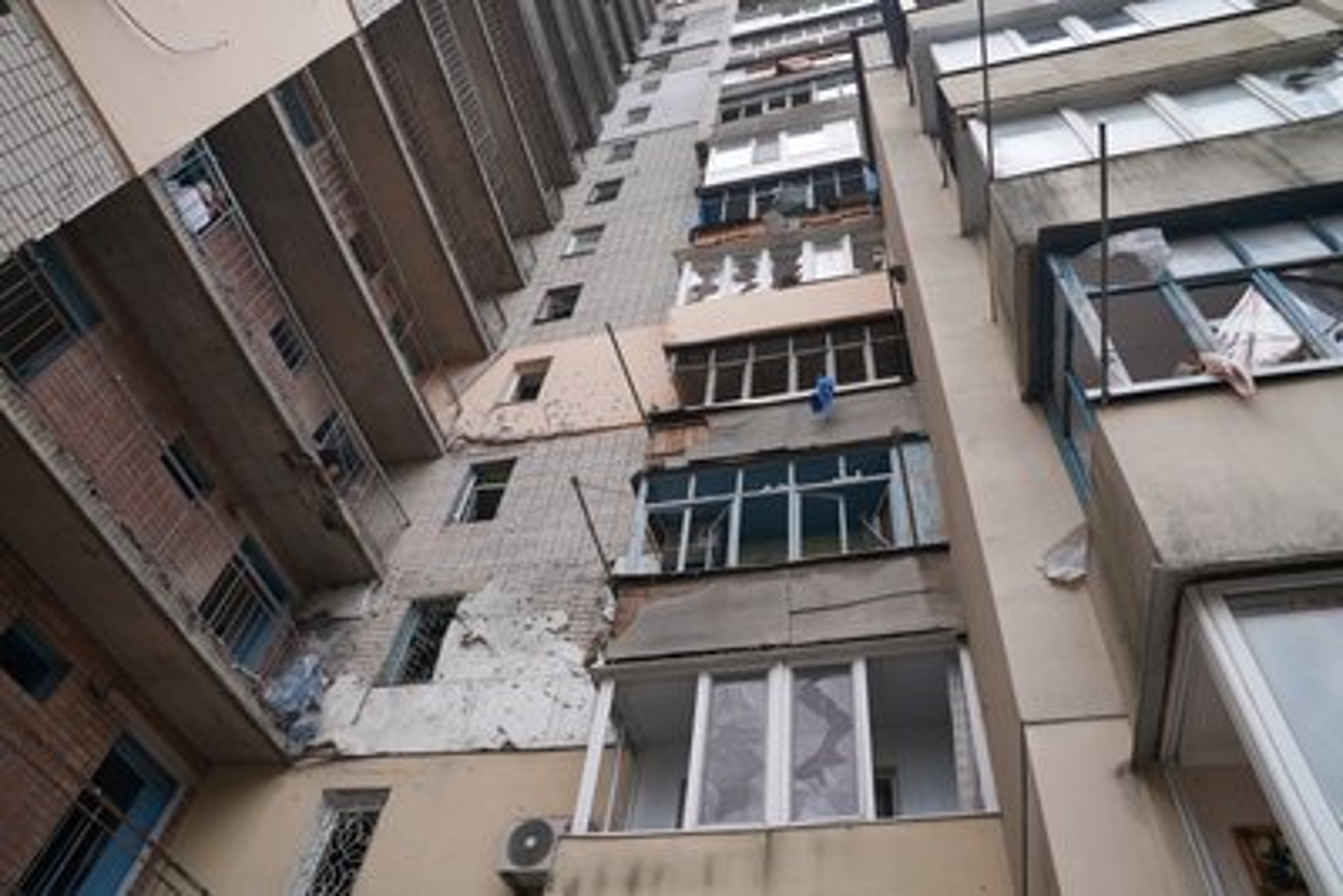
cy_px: 448
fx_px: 933
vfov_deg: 51.3
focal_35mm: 25
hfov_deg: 71.5
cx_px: 672
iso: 125
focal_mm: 25
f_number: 6.3
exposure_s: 1/160
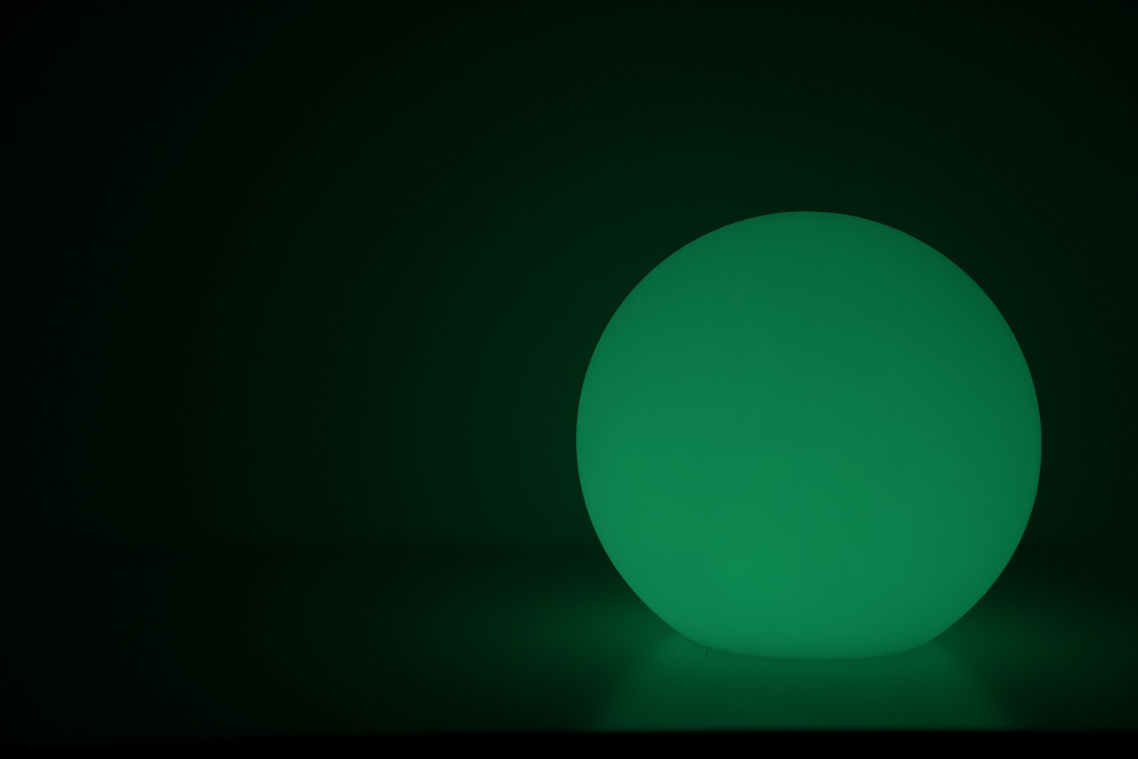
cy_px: 380
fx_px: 2213
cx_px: 569
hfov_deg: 28.8
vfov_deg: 19.5
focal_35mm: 70
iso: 800
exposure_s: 1/500
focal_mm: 70
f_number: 2.8
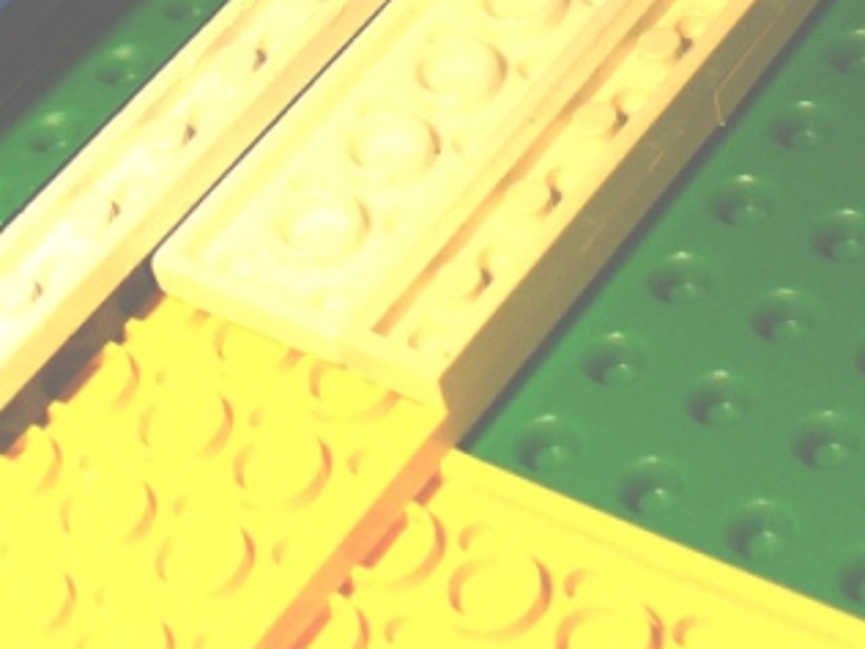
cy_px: -312
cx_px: 627
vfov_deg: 11.8
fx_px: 2999
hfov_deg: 16.3
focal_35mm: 120
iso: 100
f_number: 2.8
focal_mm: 6.1
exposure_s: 1/50
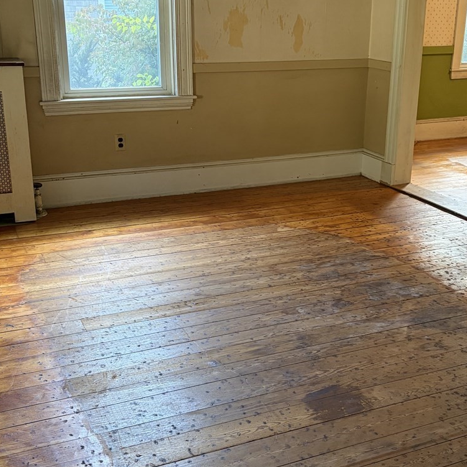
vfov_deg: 36.0
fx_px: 717
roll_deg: -0.6
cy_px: 253
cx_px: 280
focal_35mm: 47
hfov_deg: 35.9
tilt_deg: -19.5
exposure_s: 1/60
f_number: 1.6
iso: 250
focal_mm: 5.96
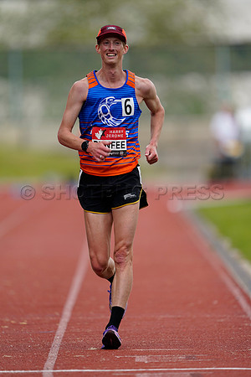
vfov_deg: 3.4
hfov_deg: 2.3
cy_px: 188
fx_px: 6275
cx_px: 126
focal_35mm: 600
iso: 320
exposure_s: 1/640
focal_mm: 600
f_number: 4
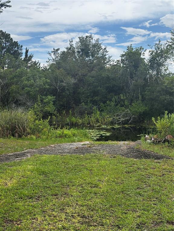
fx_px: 322
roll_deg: +0.5
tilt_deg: -2.0
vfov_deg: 39.7
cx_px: 87
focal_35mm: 48
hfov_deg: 30.3
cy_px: 116
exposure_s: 1/2160
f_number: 1.78
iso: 64
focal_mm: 6.86
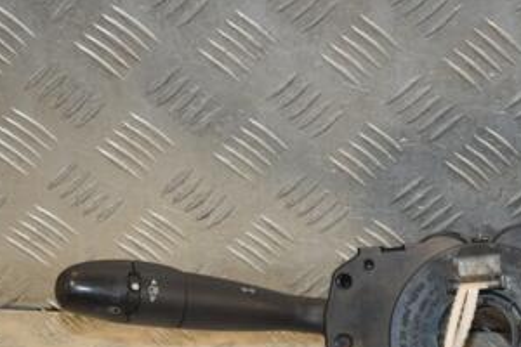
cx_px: 481
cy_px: 248
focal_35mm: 105
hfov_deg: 19.1
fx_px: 1519
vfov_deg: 13.0
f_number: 6.3
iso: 800
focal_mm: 35
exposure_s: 1/200
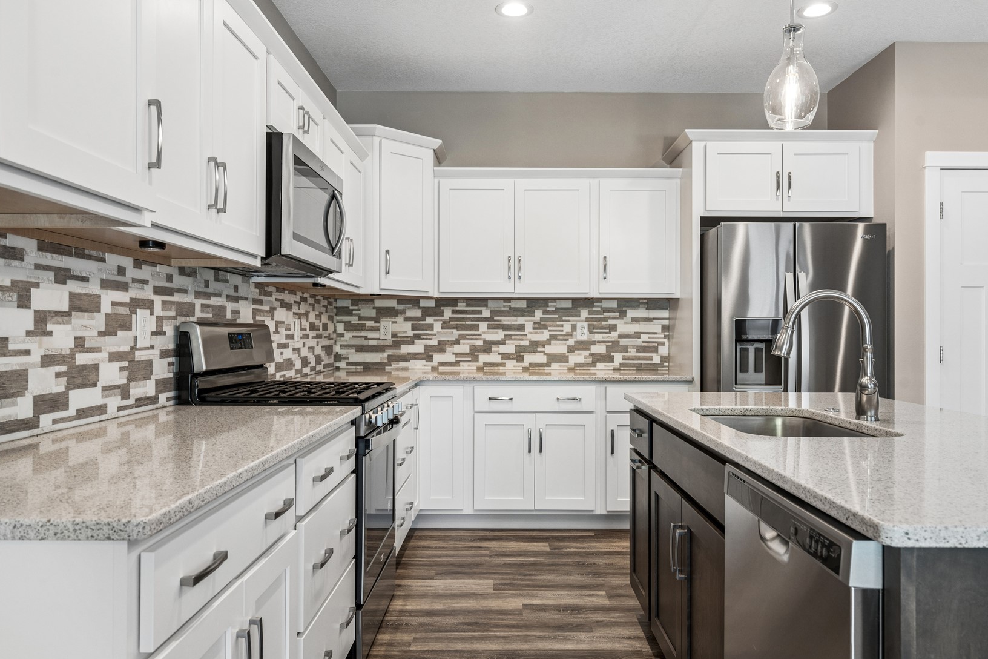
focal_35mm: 26
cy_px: 319
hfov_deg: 69.4
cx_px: 509
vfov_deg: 49.5
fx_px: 713
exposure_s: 1/15
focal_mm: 25
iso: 500
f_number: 8
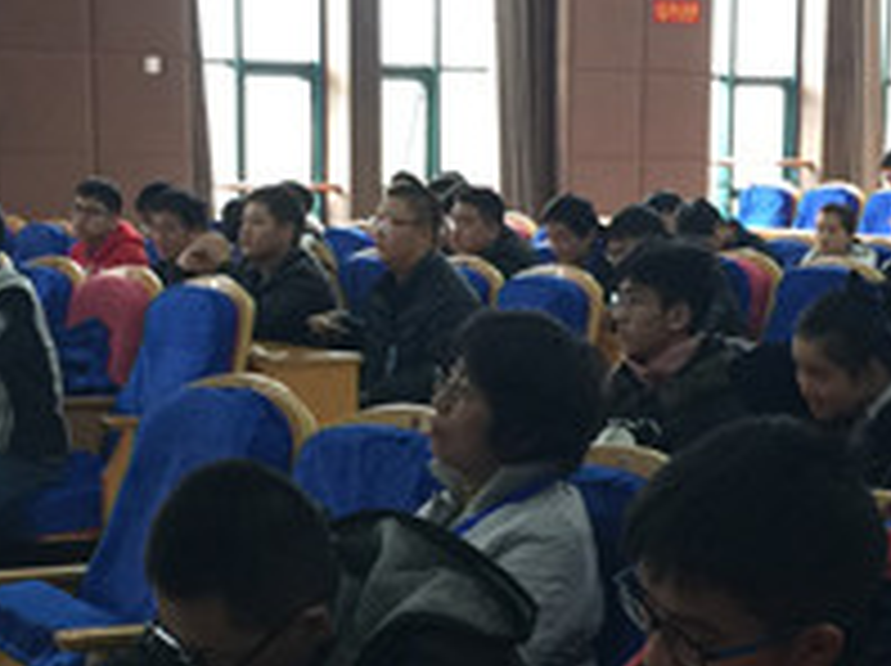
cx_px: 594
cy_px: 603
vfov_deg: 16.5
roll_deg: -1.6
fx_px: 2262
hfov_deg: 22.2
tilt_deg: -10.1
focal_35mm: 88
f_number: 2.2
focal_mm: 4.15
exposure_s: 1/17
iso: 80
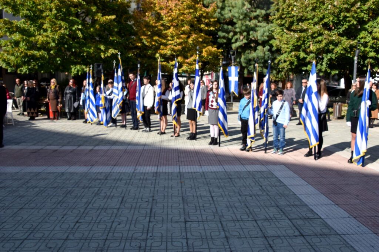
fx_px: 284
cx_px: 190
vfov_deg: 47.9
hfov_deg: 67.4
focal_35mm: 27
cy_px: 126
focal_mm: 18
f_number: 8
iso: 100
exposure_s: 1/250
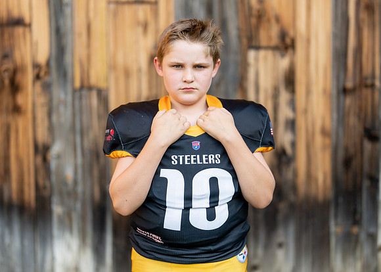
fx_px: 660
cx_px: 196
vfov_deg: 23.3
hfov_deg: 32.2
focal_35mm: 61
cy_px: 139
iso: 100
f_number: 1.2
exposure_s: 1/2000
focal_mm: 50
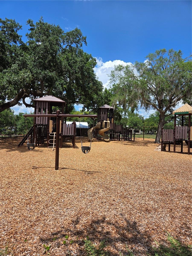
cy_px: 128
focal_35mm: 23
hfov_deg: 58.9
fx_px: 170
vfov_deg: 73.9
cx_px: 96
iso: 80
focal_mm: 5.4
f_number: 1.8
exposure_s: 1/5004
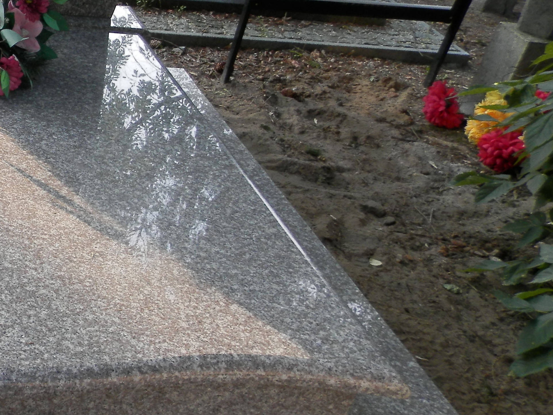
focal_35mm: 60
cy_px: 154
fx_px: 959
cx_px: -60
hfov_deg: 29.0
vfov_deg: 24.3
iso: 80
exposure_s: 1/40
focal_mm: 4.5
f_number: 3.1
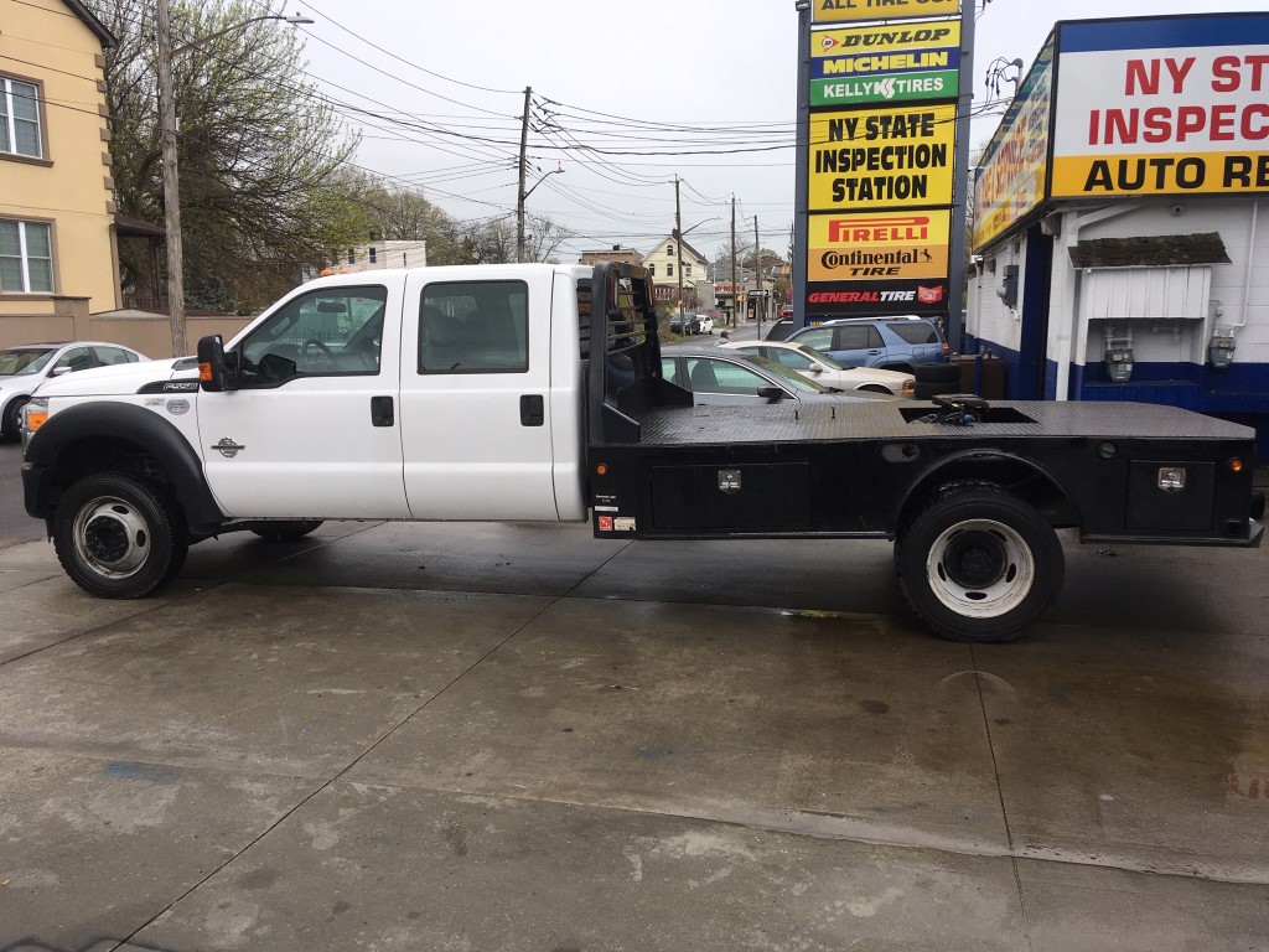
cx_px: 634
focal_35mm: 29
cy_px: 476
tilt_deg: -6.7
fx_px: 1063
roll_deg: +0.6
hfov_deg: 61.7
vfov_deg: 48.2
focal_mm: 4.15
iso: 25
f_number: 2.2
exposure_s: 1/466
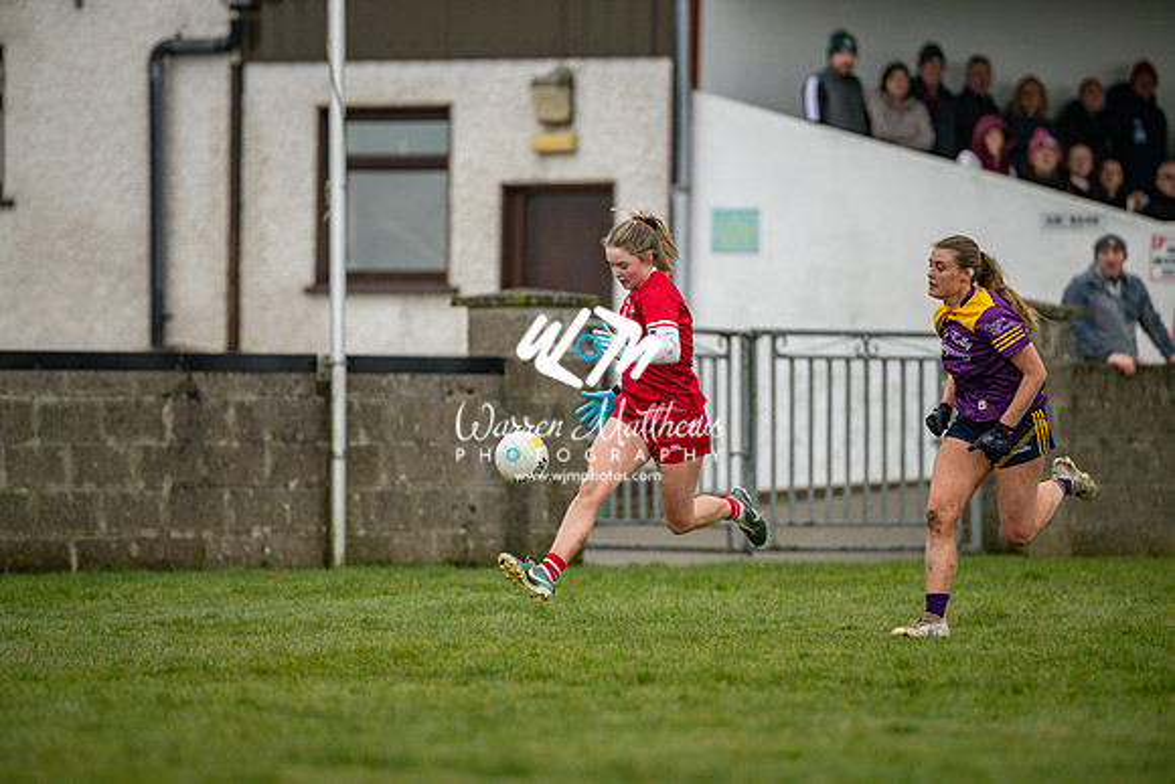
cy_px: 392
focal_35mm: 300
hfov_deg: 6.9
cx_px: 588
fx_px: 9793
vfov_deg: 4.6
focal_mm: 300
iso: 400
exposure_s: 1/1000
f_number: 2.8
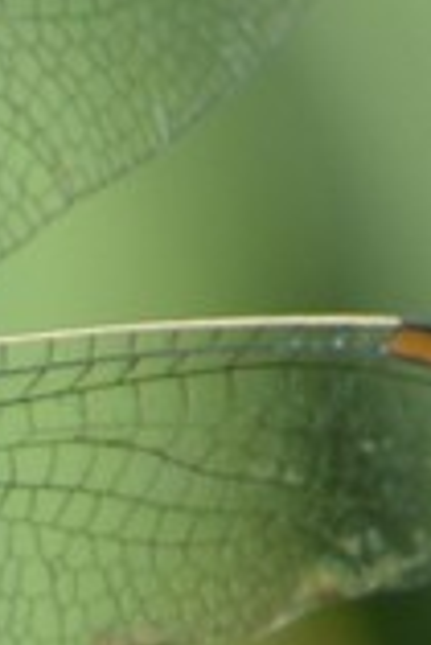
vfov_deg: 0.8
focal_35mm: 2744
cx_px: -1240
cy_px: 489
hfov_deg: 0.5
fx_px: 49166
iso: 100
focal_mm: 300
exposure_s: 1/200
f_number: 7.1
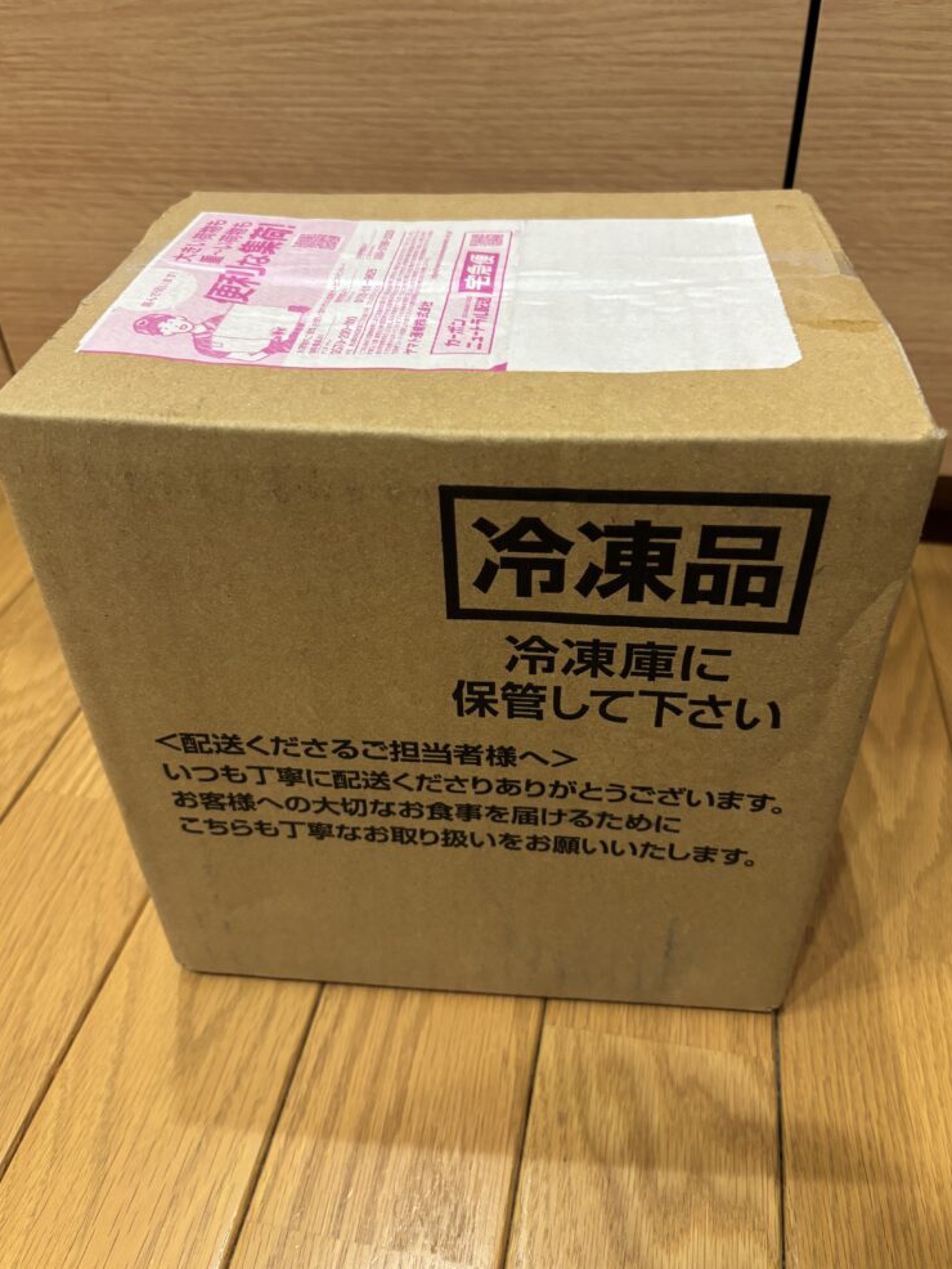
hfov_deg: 51.4
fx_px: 990
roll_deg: +1.8
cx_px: 485
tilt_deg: -38.9
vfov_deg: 65.3
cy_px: 614
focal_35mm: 27
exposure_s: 1/60
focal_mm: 5.96
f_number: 1.6
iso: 250
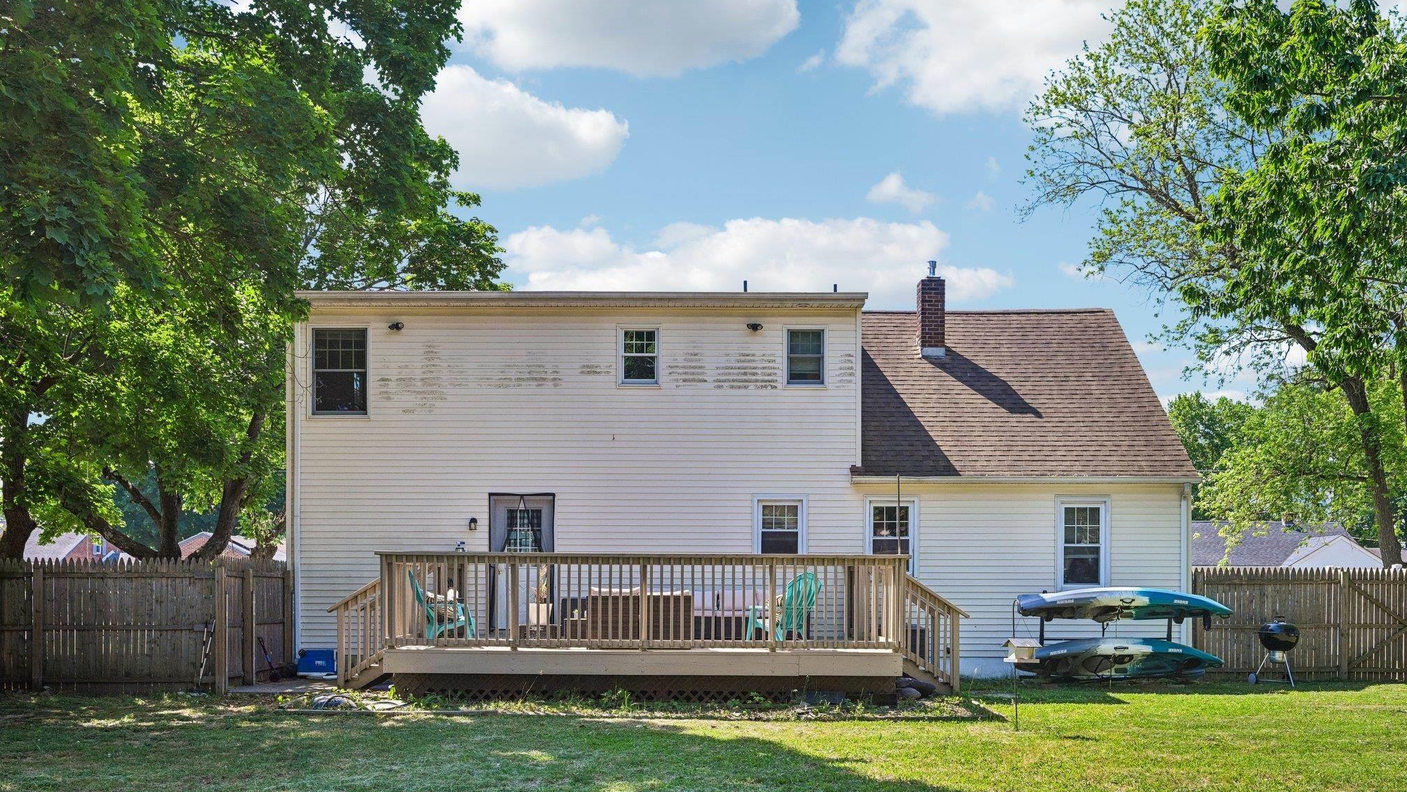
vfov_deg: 36.7
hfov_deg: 61.0
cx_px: 693
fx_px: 1194
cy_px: 425
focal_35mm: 32
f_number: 8
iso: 800
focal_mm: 30
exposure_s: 1/640
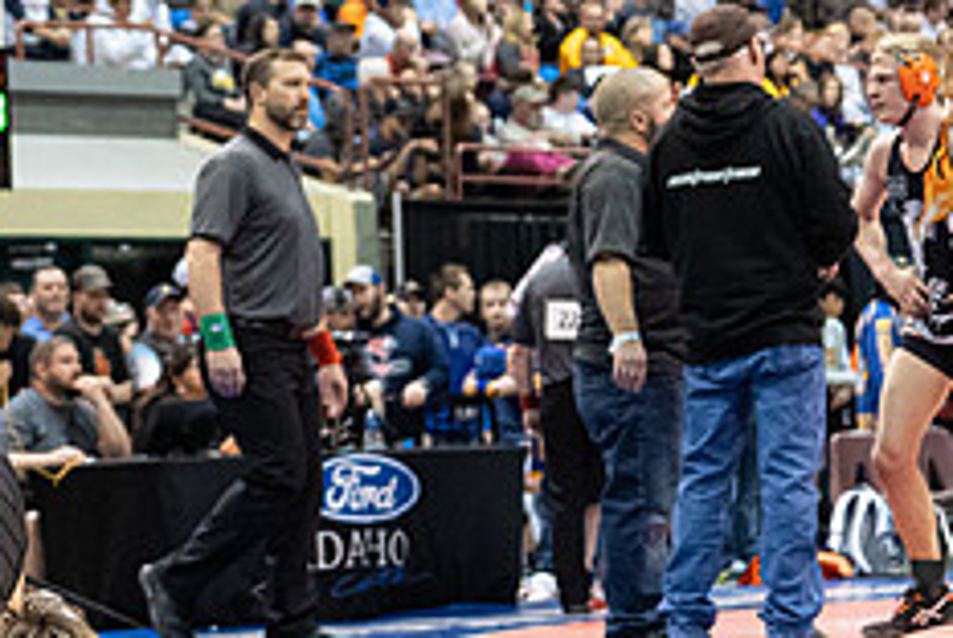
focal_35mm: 174
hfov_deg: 11.6
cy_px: 346
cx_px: -78
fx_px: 4612
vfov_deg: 7.9
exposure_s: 1/500
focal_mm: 70
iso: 8000
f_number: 4
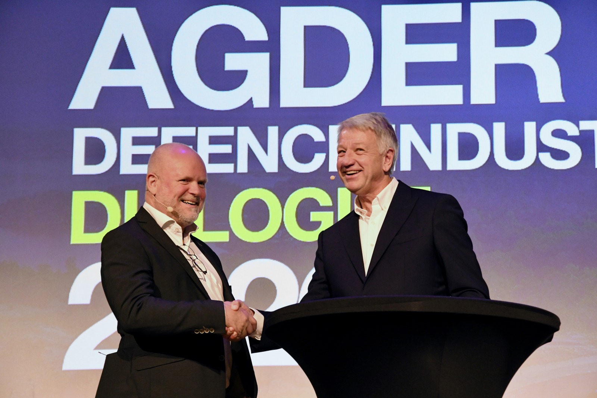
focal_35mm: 112
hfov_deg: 18.2
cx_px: 298
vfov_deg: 12.2
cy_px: 199
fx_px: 1866
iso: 3200
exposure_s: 1/80
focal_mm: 75
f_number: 5.3
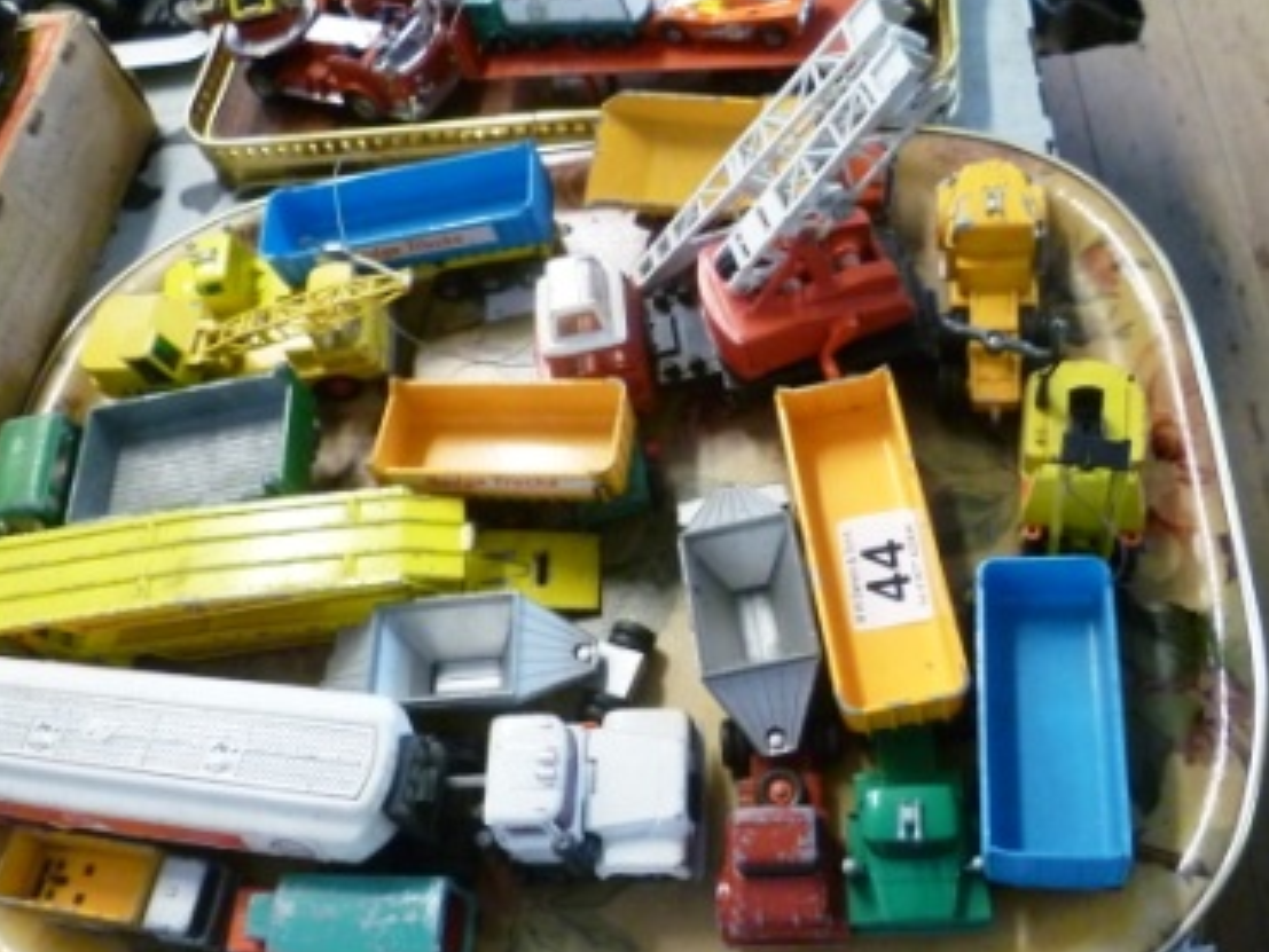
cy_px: 440
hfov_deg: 53.9
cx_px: 650
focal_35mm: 34
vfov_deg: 41.8
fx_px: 1247
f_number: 2.8
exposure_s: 1/25
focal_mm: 5
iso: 400
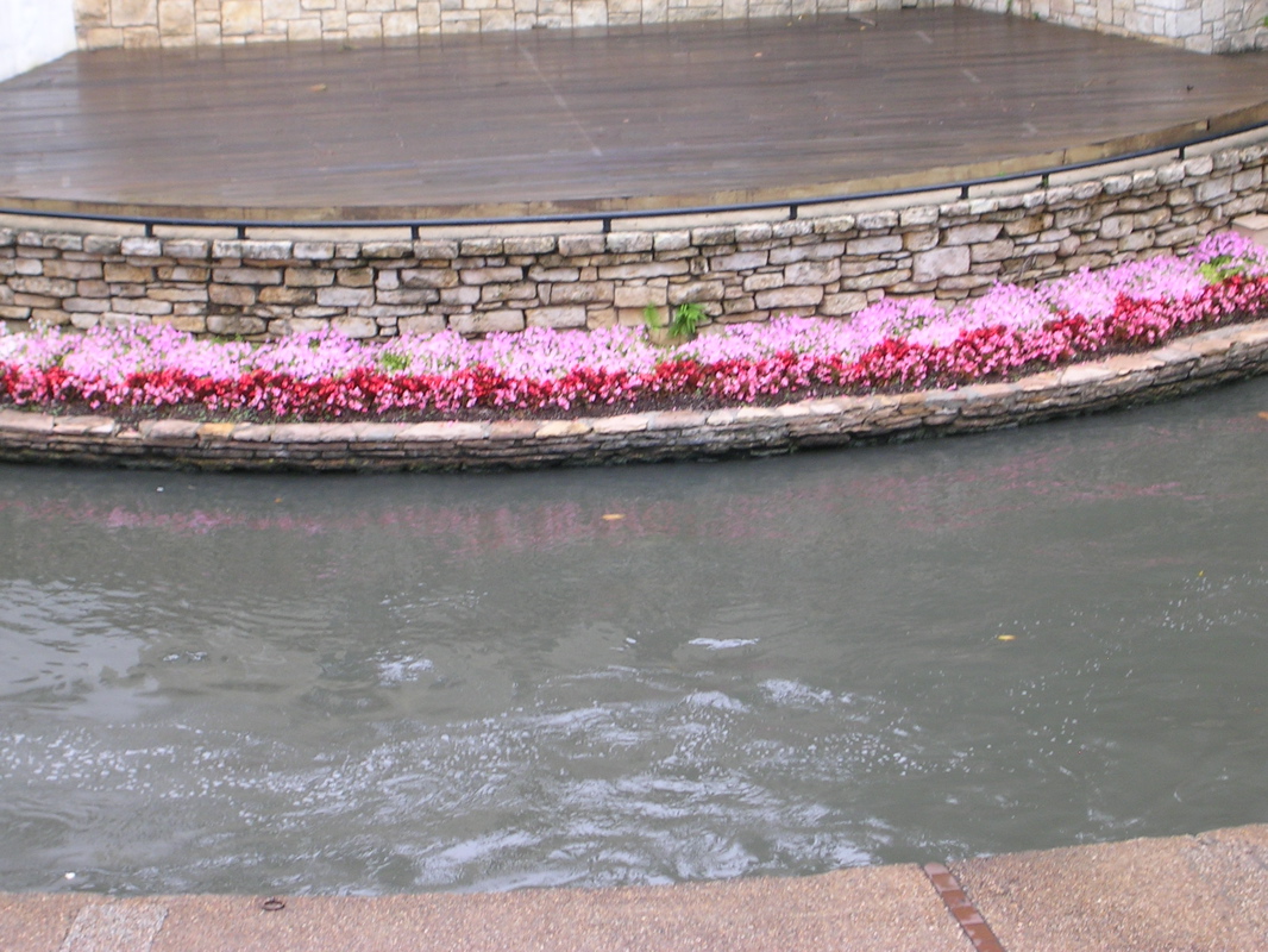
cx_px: 634
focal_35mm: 115
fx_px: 4213
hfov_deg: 17.1
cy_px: 476
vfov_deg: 12.9
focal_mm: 17.4
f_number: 4.9
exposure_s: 1/48.1
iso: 50
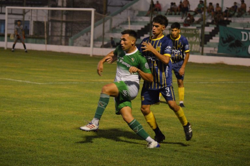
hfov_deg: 17.5
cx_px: 125
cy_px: 83
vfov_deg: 11.7
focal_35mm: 117
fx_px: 811
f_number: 4.5
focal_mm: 78
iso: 3200
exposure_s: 1/200
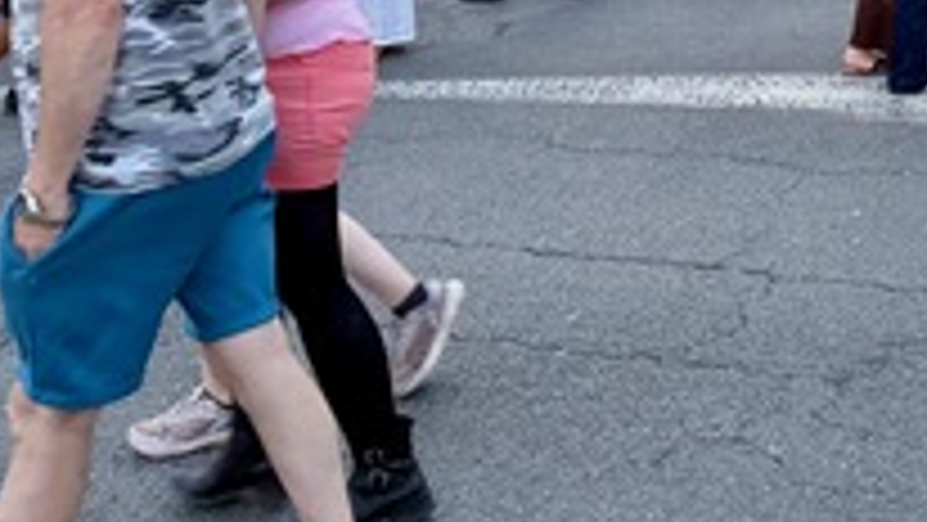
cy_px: -117
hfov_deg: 35.6
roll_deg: +2.1
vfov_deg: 20.3
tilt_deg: -4.1
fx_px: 1352
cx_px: 832
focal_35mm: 55
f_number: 1.6
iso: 250
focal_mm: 5.96
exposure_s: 1/60
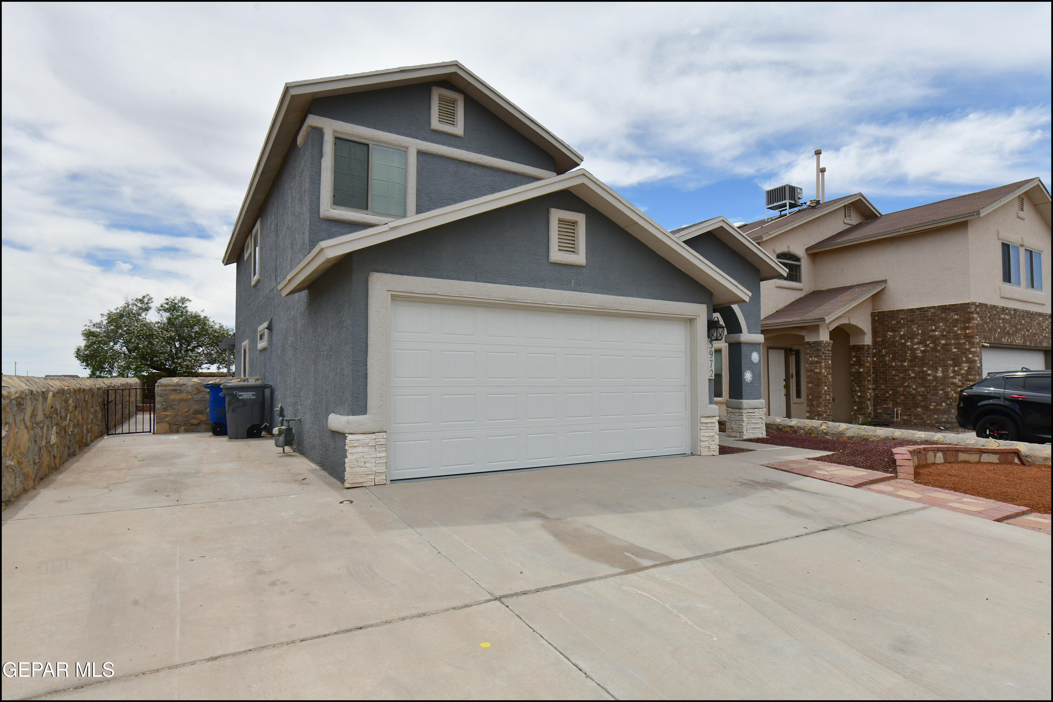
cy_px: 351
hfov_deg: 84.0
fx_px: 585
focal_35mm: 20
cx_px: 526
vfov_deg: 61.9
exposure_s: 1/2000
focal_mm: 20
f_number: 11
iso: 800
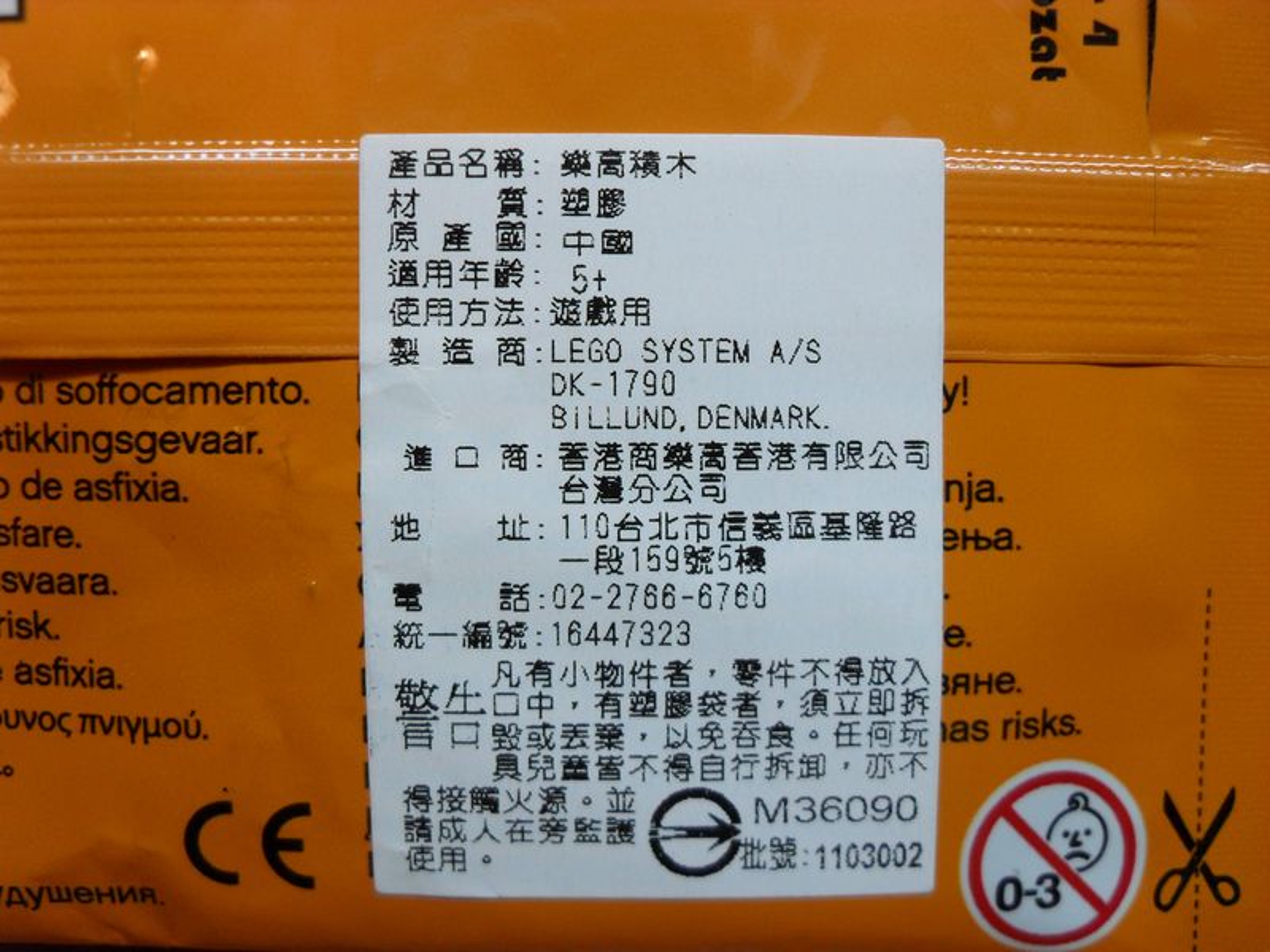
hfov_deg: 52.6
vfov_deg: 40.7
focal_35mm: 35
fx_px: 1284
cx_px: 635
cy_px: 476
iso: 120
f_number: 2.8
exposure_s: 1/45
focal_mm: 6.2
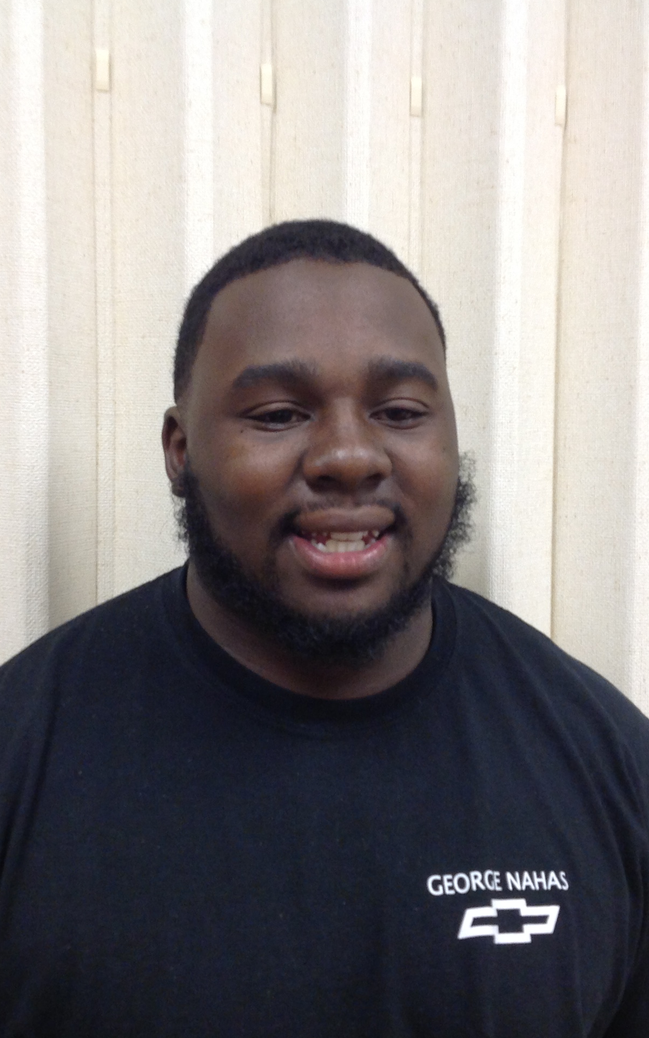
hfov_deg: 25.8
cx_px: 336
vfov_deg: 40.3
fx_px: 1415
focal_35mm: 50
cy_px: 518
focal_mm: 4.28
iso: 100
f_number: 2.4
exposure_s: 1/15
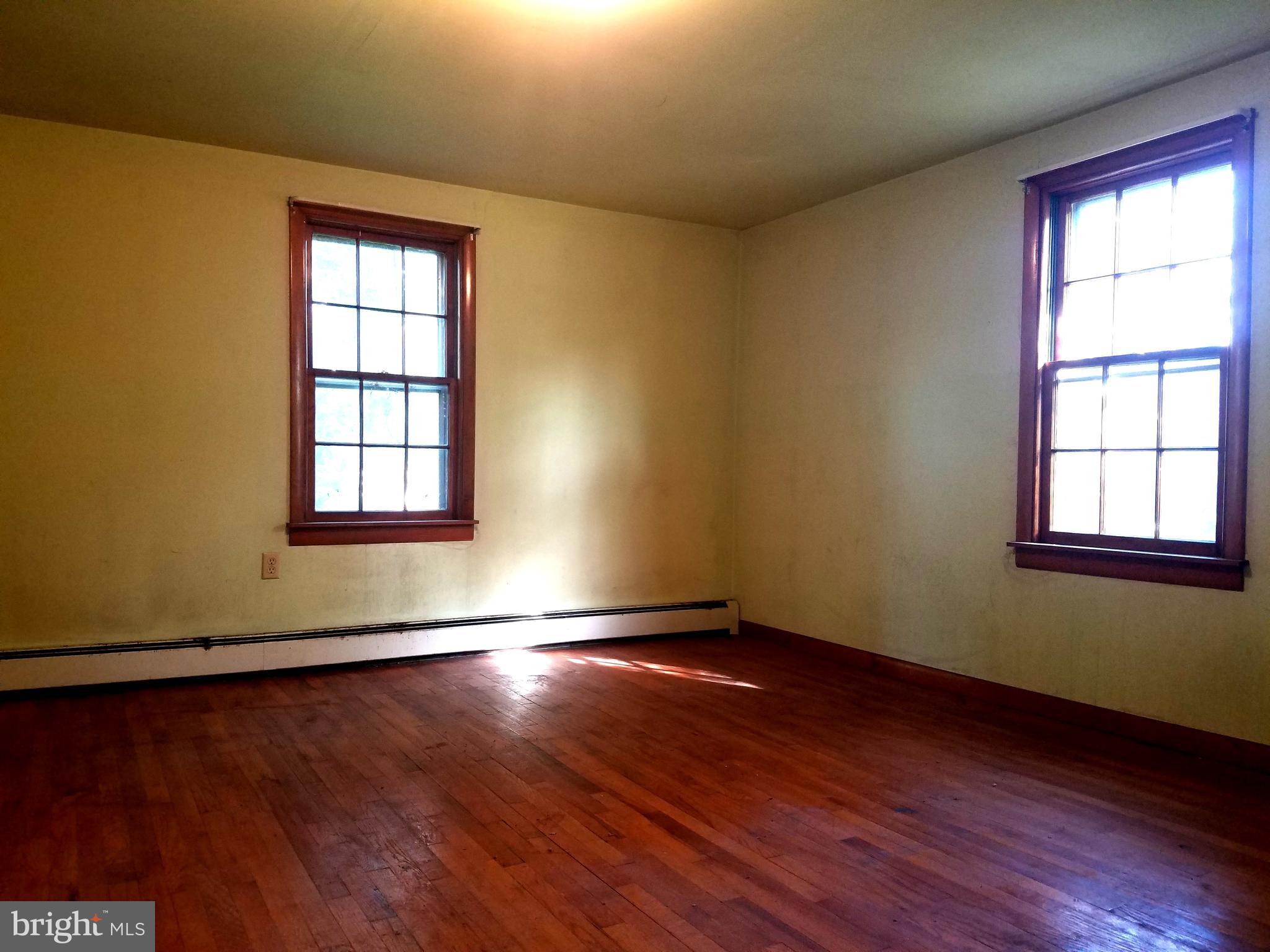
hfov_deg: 67.3
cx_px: 635
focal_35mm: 26
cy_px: 476
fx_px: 954
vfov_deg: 53.1
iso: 125
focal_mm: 4.2
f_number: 1.7
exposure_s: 1/30
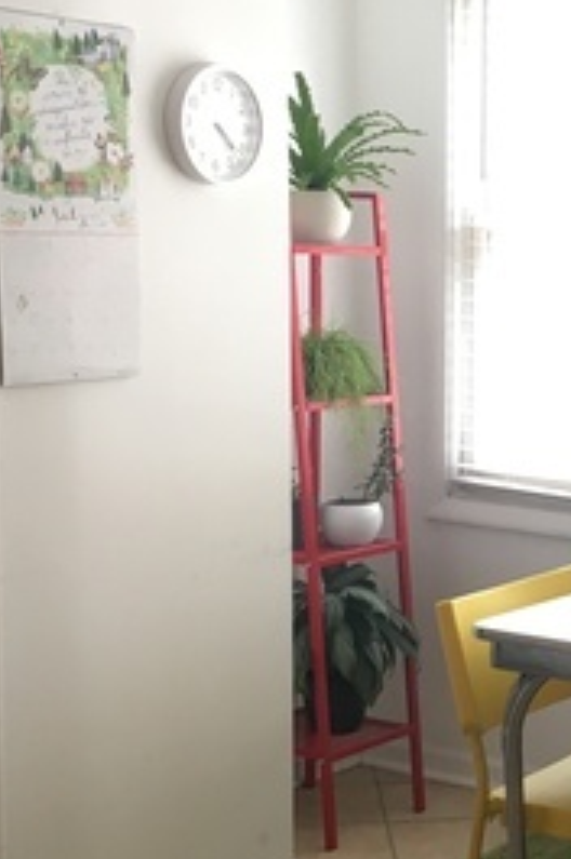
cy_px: 478
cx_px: 746
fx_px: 1813
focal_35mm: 76
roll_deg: -2.4
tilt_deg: -7.1
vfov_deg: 26.7
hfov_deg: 16.9
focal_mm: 4.15
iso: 50
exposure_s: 1/30
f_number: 2.2
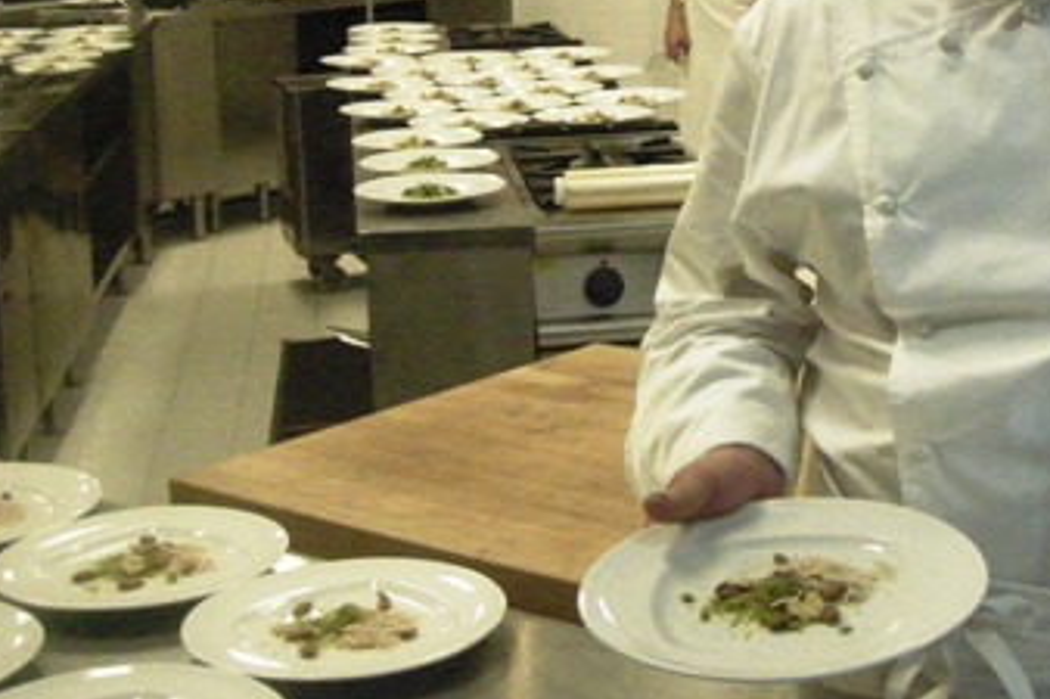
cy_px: 130
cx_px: 972
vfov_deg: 19.0
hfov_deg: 27.3
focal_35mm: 71
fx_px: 2070
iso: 1600
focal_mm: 7.5
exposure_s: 1/95
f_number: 2.7
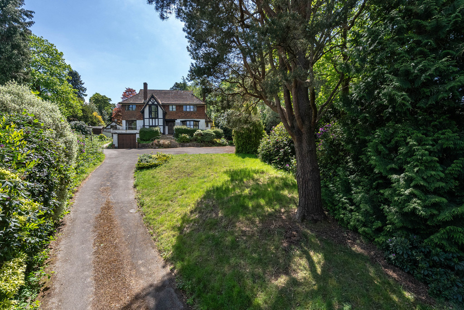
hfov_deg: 94.9
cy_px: 155
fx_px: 213
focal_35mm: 16
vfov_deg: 72.1
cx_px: 232
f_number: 7.1
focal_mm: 16.5
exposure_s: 1/2000
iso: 2000
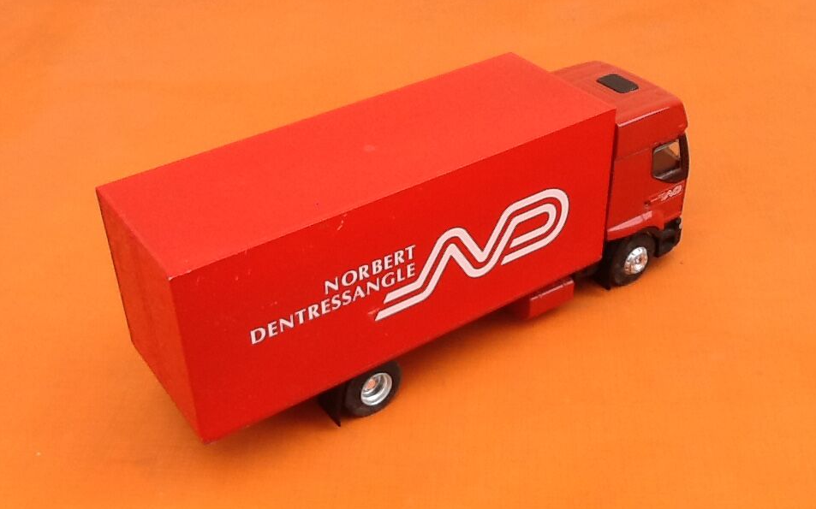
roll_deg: +2.2
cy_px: 231
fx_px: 1045
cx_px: 409
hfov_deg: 42.7
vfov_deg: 27.4
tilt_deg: -35.1
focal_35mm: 47
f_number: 2.4
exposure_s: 1/164
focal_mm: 2.03
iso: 40
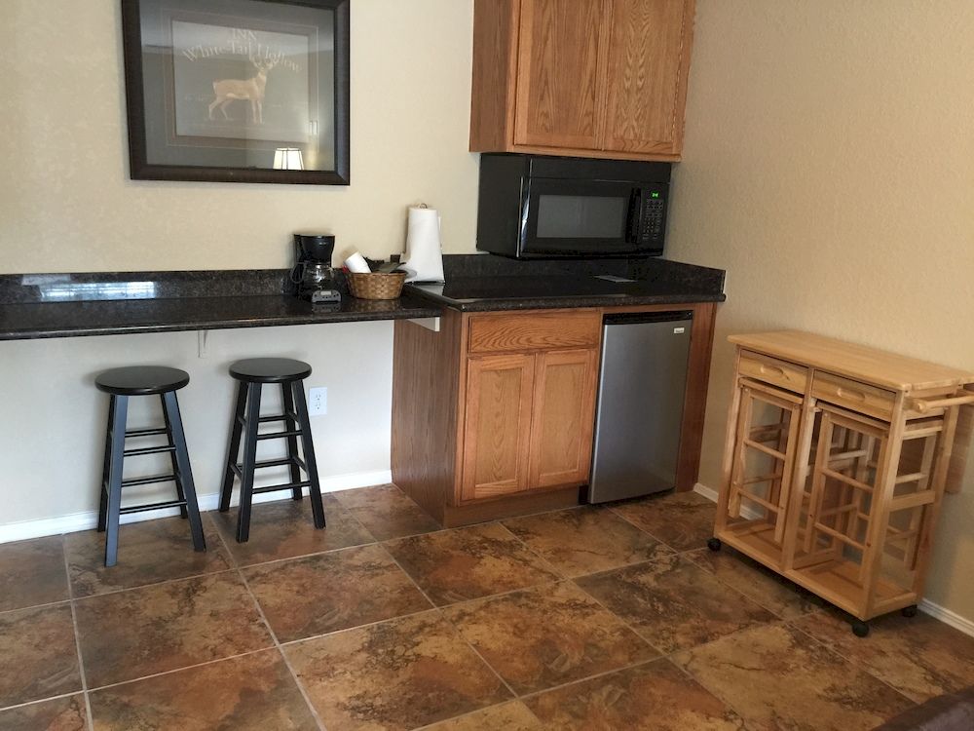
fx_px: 816
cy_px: 366
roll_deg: -3.9
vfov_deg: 48.2
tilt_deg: -13.1
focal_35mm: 29
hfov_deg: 61.7
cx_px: 487
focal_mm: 4.15
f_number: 2.2
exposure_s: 1/10
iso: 100
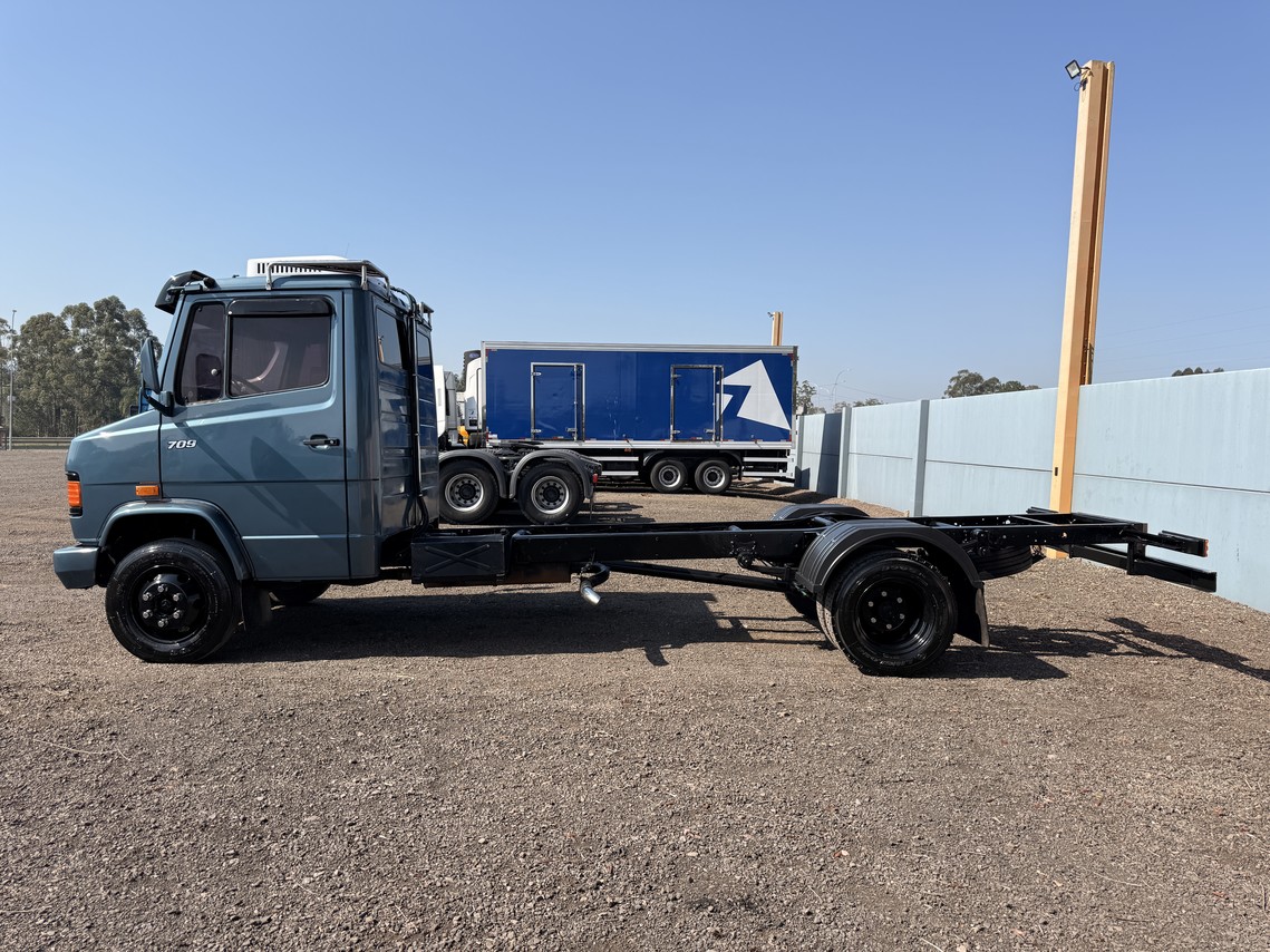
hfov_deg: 71.6
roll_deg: -2.2
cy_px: 476
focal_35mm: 24
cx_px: 635
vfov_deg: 56.8
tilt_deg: -2.6
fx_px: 880
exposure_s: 1/3425
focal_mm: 6.76
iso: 80
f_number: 1.78
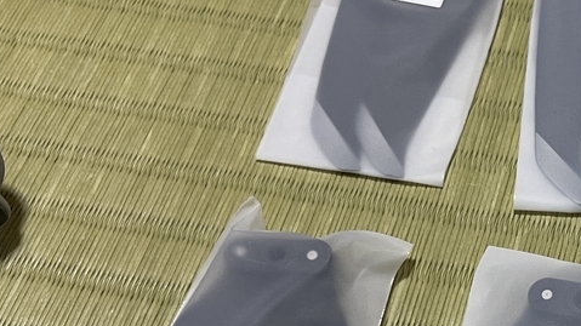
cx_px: 576
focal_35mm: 71
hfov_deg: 28.0
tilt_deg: -59.7
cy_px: 292
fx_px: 1093
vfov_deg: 16.7
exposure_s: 1/50
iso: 100
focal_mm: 5.1
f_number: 1.6
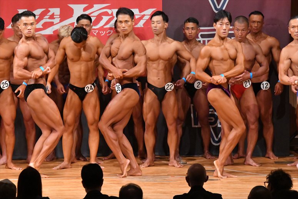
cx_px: 149
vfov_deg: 5.1
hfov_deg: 7.6
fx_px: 2234
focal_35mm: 270
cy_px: 100
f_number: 5.6
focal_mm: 180
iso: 12800
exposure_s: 1/400
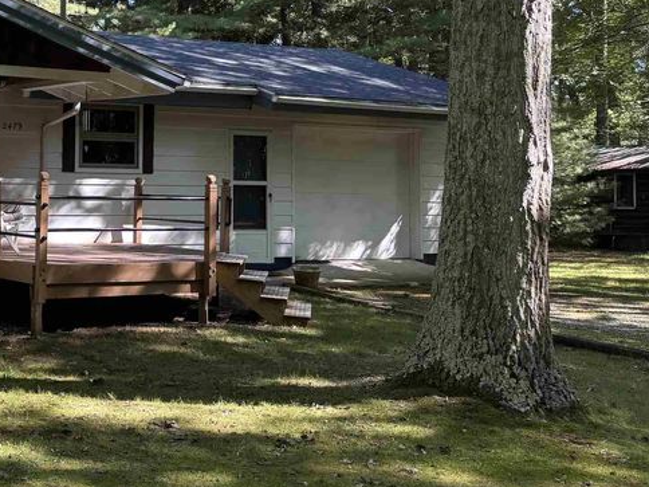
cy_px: 138
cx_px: -13
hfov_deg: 32.0
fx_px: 1031
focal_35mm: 55
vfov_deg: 26.3
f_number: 1.6
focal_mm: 5.96
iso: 40
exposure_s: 1/202
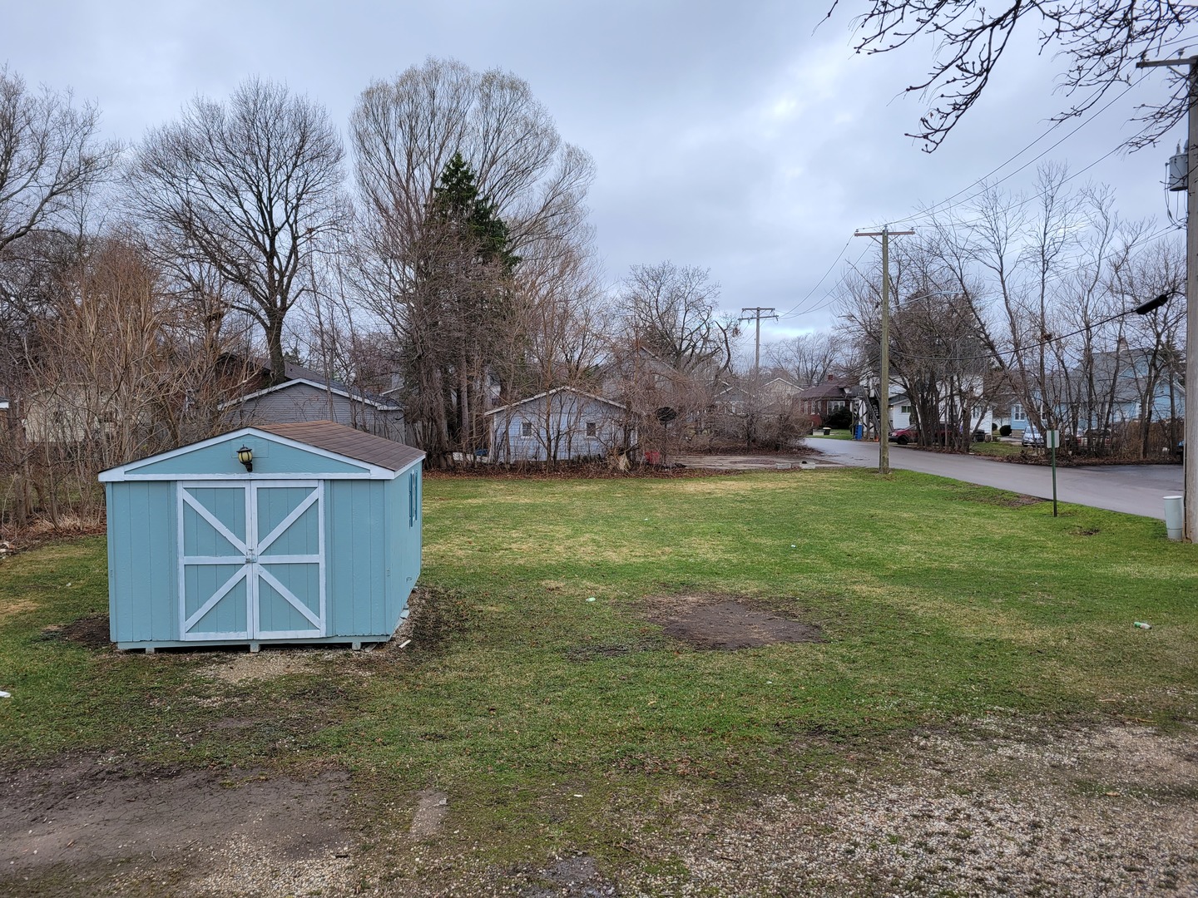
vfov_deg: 53.1
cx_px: 599
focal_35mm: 26
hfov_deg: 67.3
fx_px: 900
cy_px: 449
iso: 40
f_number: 1.8
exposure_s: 1/902
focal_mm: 5.4
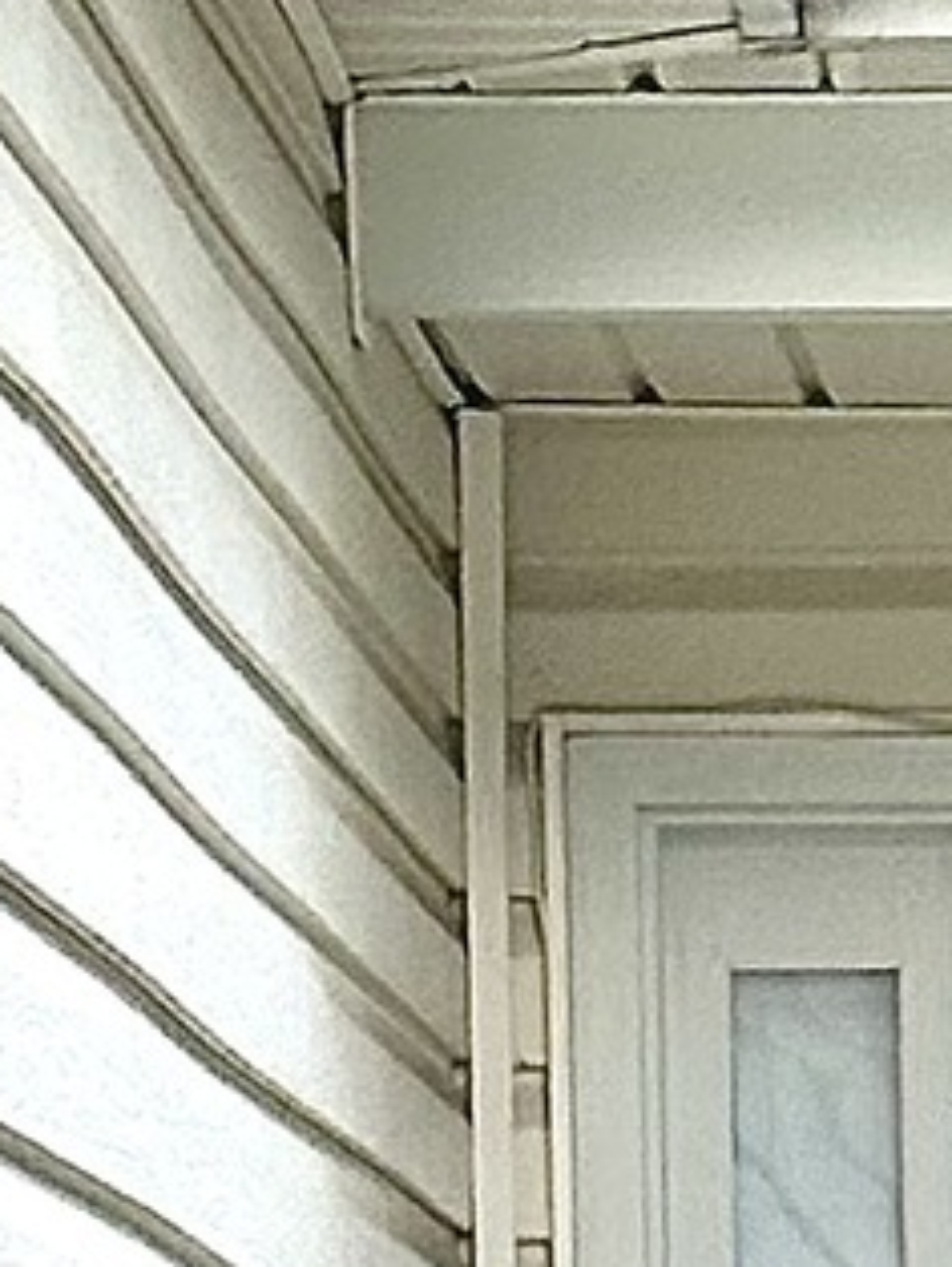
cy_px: 2675
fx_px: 12890
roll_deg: +0.1
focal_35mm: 352
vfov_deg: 5.5
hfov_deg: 4.2
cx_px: 1497
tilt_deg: -2.7
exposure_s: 1/230
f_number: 1.78
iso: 50
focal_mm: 6.86
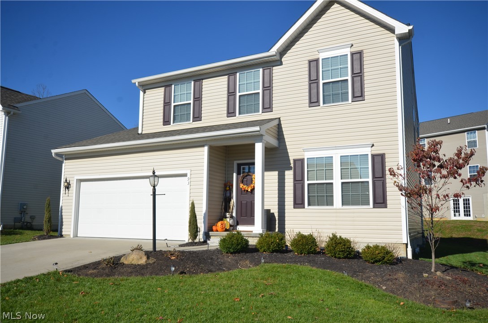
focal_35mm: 30
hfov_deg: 62.0
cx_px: 244
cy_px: 162
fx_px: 406
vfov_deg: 43.4
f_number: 10
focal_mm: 20
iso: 200
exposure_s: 1/400
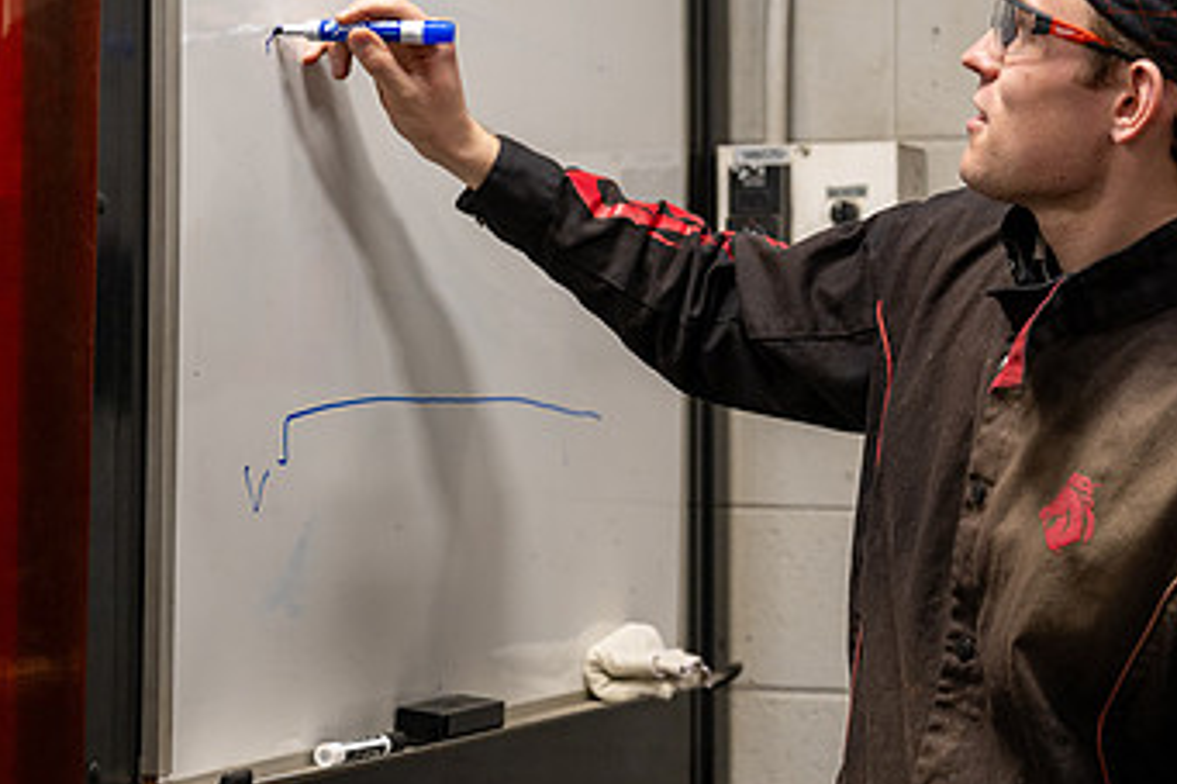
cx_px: 797
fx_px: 2843
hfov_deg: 23.3
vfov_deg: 15.7
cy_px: 306
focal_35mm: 87
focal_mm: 48
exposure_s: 1/200
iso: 320
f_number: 2.8
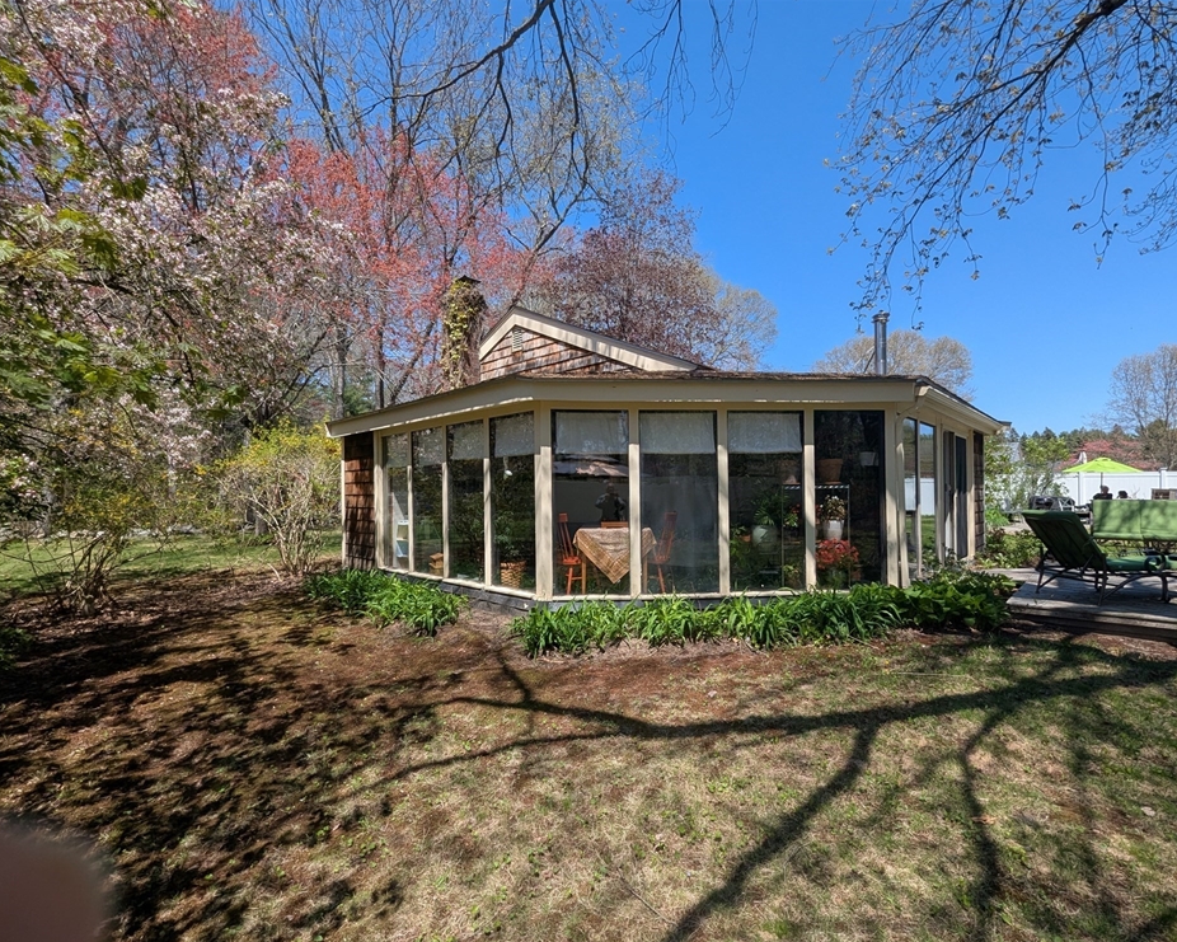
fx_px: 488
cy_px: 487
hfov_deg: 100.5
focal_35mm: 14
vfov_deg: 88.0
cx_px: 637
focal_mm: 1.95
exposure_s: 1/1073
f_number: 2.2
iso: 46
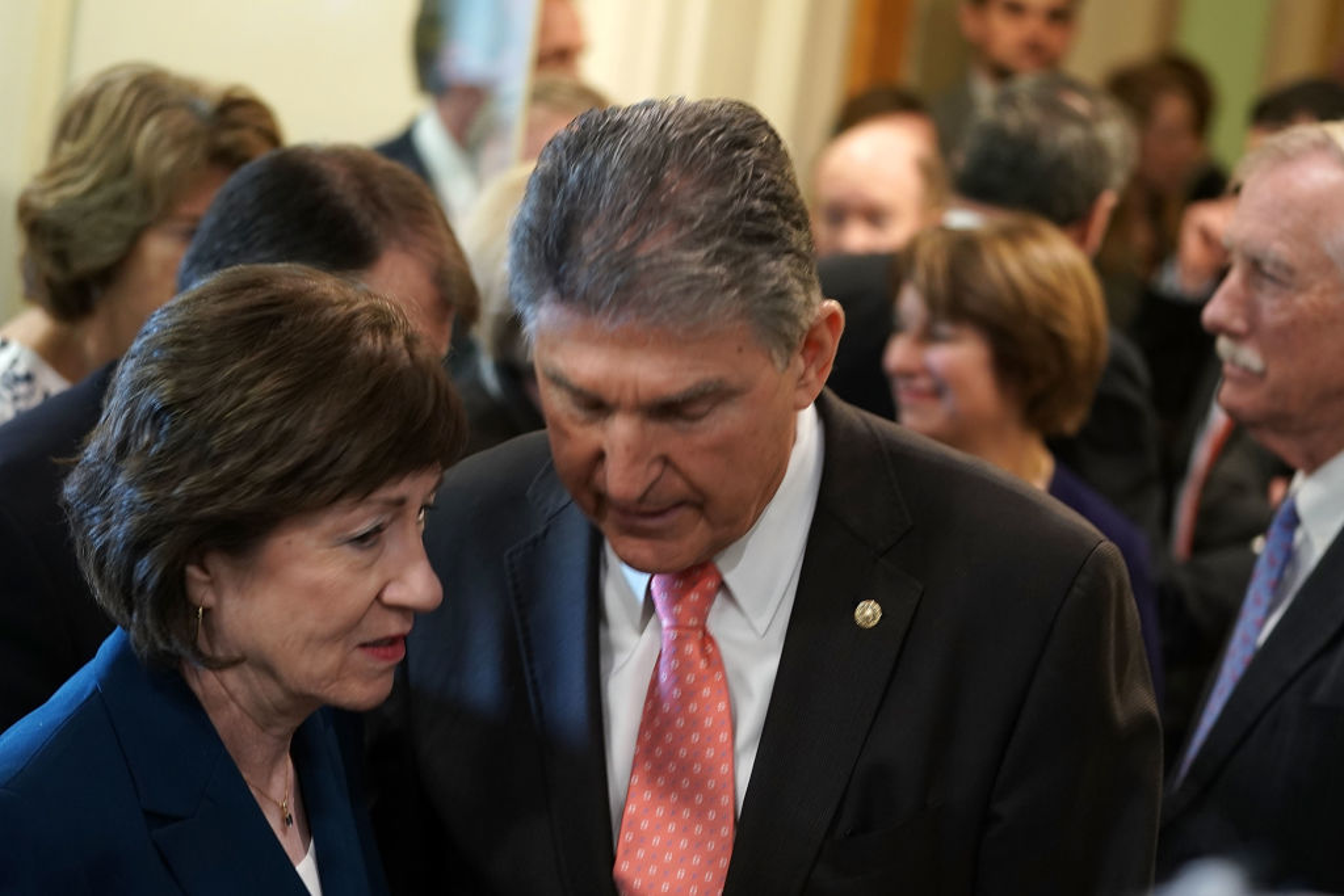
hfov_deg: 28.8
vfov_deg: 19.5
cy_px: 448
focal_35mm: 70
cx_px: 672
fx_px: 2614
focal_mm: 70
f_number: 2.8
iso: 1600
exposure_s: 1/60
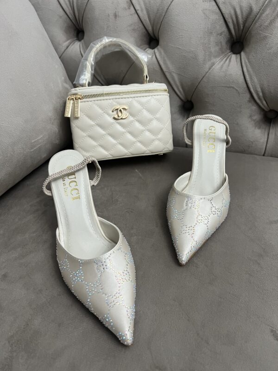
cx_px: 139
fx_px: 278
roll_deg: +1.6
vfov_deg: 67.3
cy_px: 186
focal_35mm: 26
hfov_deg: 53.1
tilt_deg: -41.1
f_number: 1.5
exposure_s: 1/50
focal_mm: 5.7
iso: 320
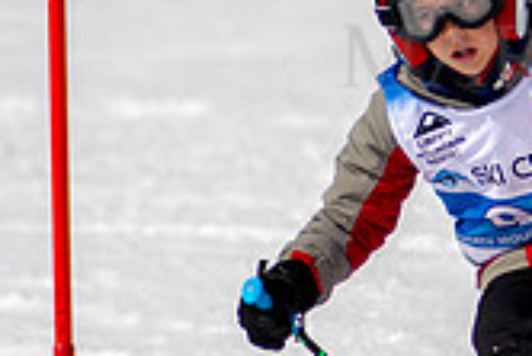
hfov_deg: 1.0
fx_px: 30231
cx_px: 624
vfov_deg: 0.7
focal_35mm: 2044
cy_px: 68
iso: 100
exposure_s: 1/6400
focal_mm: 300
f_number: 2.8
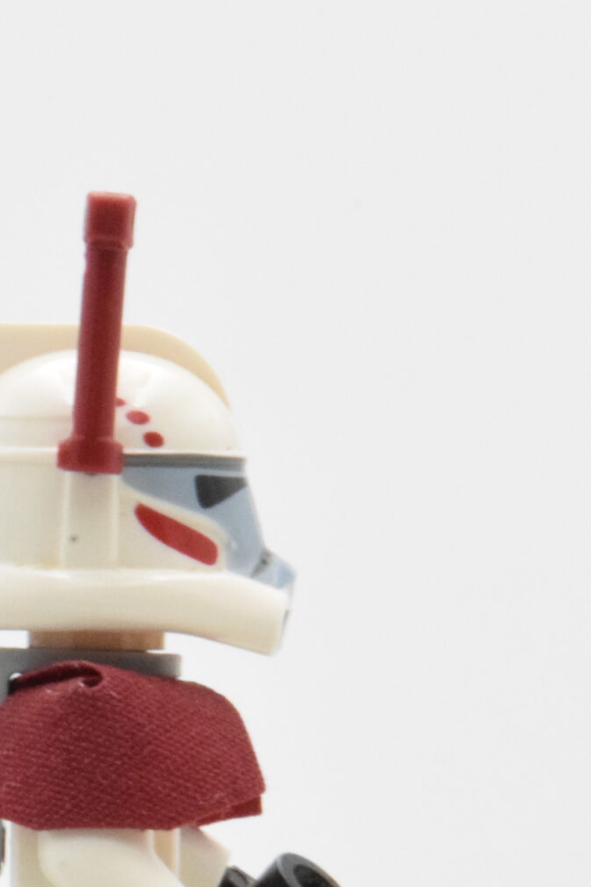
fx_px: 13153
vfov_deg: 3.9
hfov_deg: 2.6
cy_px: 773
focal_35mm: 534
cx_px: 82
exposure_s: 1/50
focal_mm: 140
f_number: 36
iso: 5000
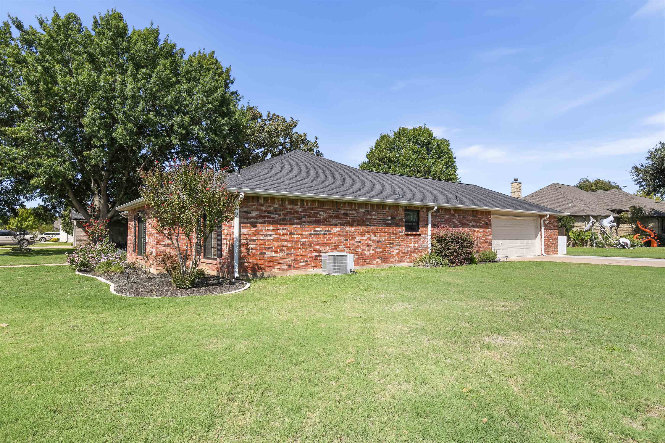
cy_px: 222
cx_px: 332
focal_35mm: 21
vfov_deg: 59.5
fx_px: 388
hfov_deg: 81.2
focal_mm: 14
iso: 360
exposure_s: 1/500
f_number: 8
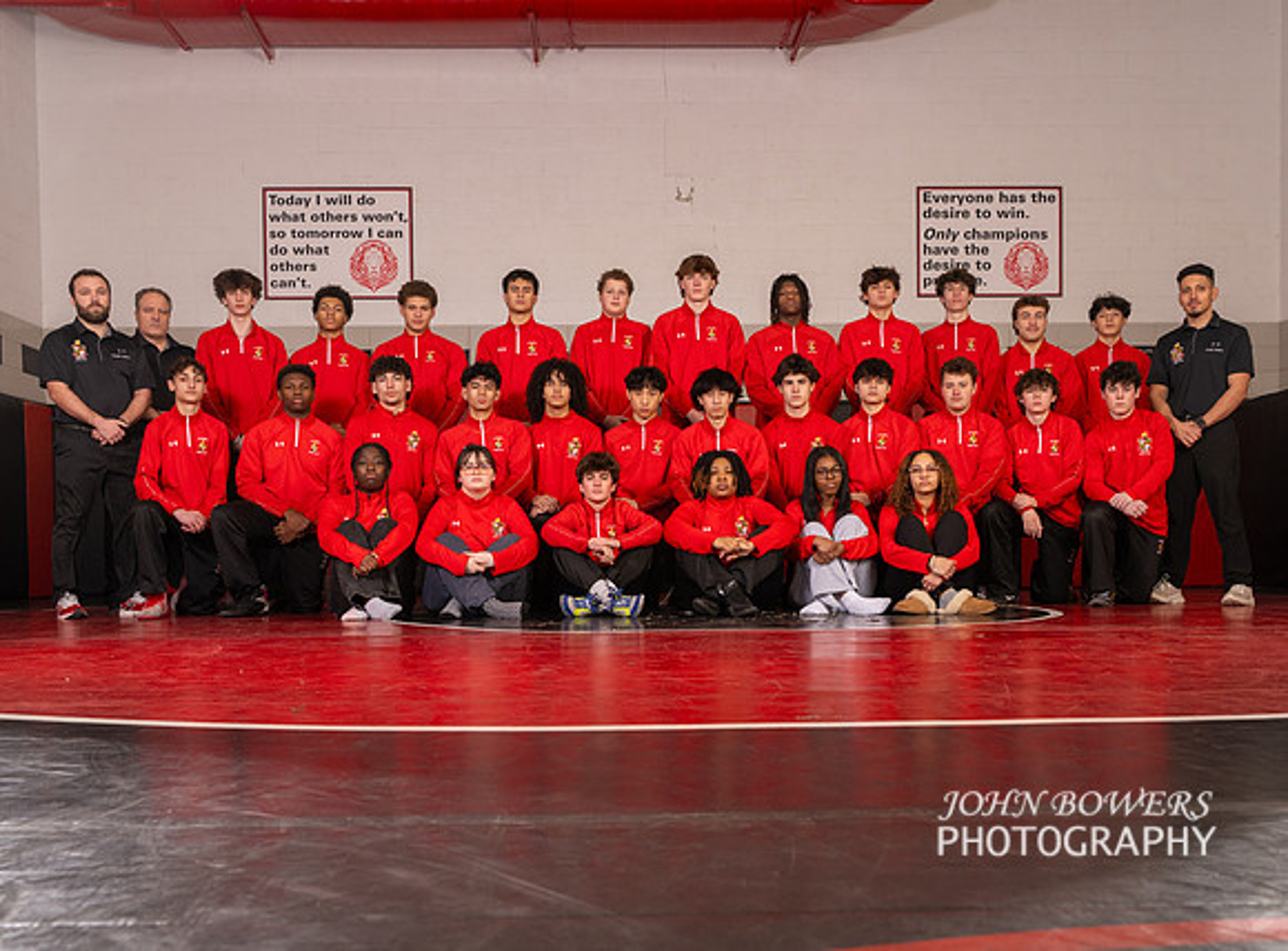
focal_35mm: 38
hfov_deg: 48.9
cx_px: 662
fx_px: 1418
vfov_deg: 36.8
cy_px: 614
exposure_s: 1/80
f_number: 6.3
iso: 200
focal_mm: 27
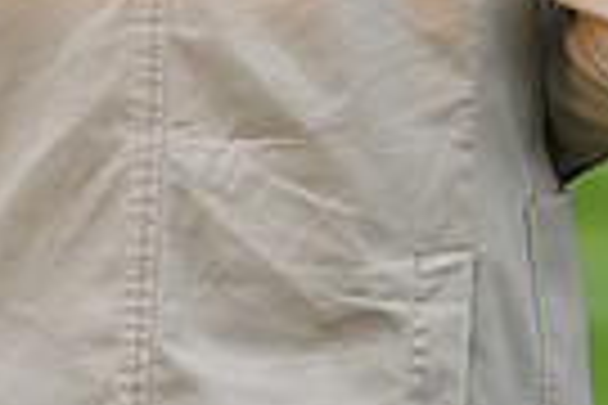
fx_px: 9829
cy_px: -452
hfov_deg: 3.5
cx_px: 27
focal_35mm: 582
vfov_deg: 2.4
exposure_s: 1/640
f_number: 4.5
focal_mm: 135
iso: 1250
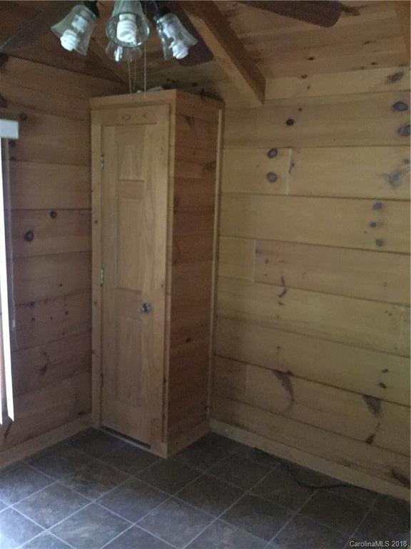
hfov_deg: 45.4
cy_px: 274
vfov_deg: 58.4
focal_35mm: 31
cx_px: 206
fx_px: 491
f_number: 2.4
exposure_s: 1/15
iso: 800
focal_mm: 3.3
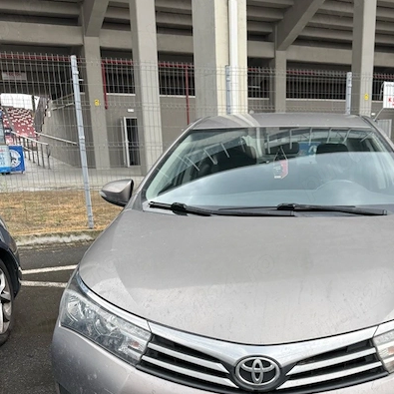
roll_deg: +0.8
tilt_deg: -17.7
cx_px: 249
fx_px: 554
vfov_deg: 37.5
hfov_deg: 38.9
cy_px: 326
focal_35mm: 43
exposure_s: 1/387
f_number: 1.78
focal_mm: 6.76
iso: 80
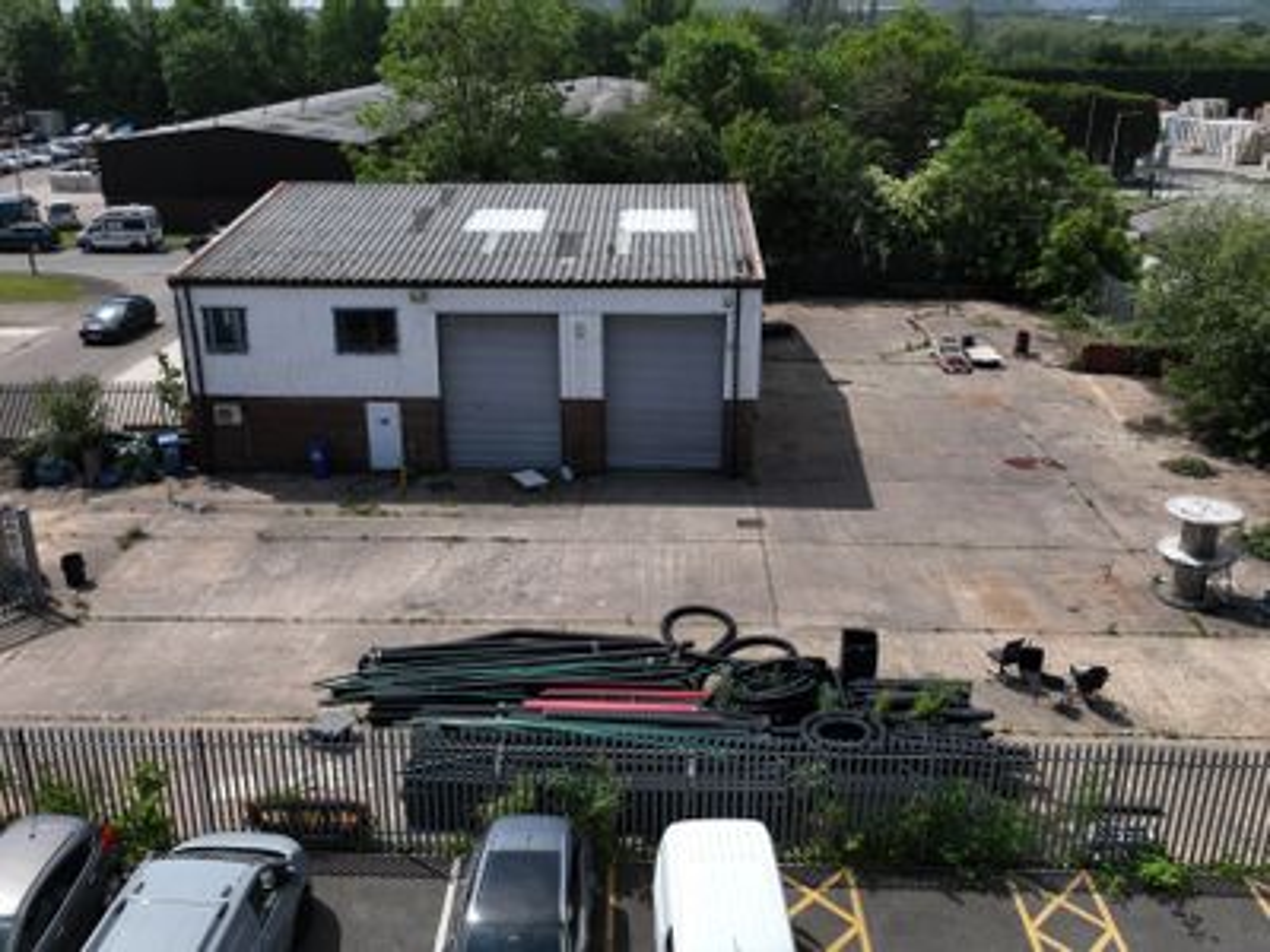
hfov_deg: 71.6
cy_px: 476
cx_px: 635
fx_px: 881
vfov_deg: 56.8
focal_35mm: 24
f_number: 2.8
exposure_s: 1/200
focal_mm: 12.29
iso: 100
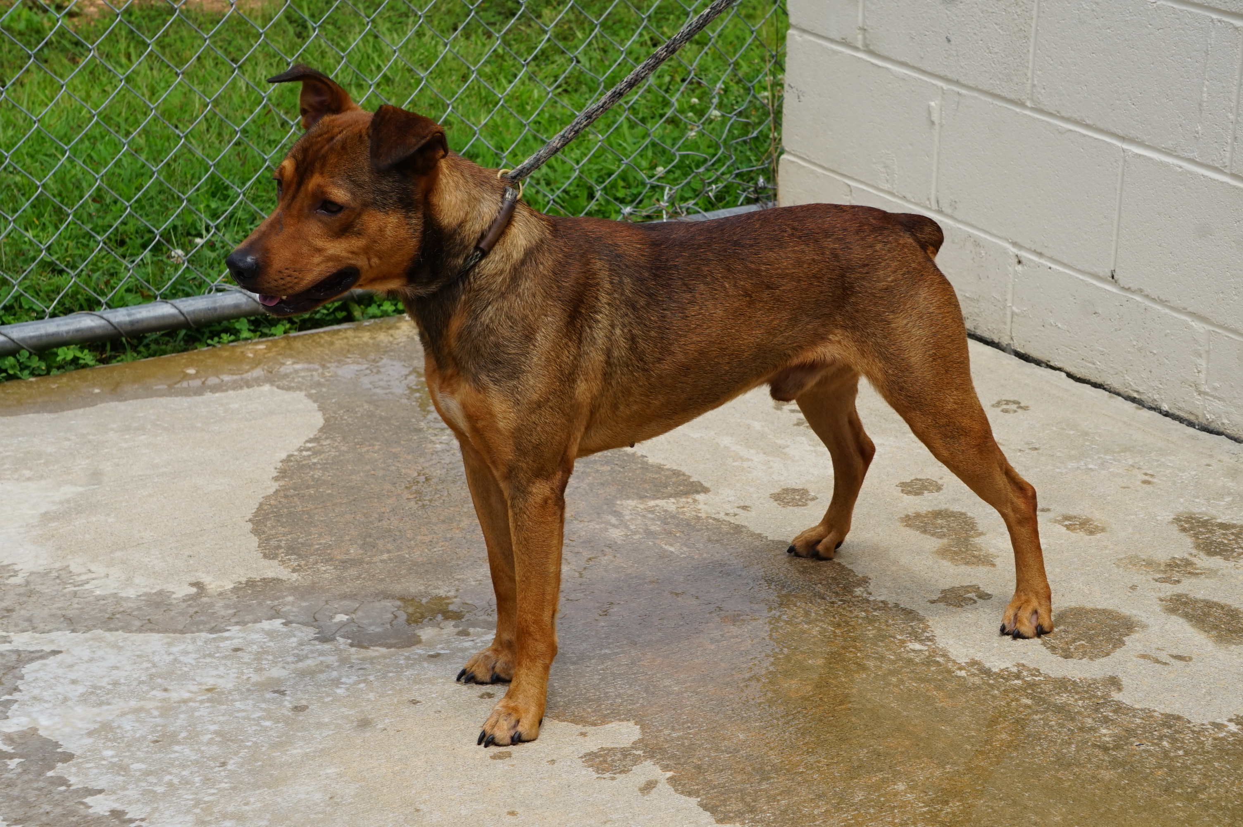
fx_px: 3001
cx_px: 622
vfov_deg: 15.7
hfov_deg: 23.4
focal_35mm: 87
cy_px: 414
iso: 100
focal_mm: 58
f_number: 10
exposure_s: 1/160
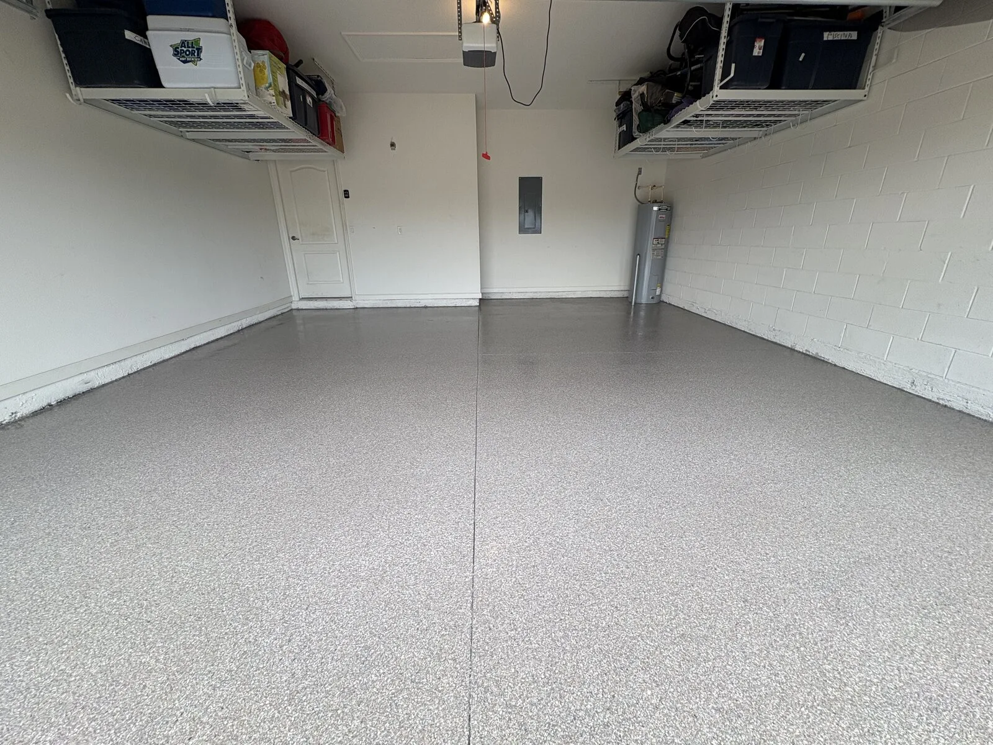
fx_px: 402
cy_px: 372
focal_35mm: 14
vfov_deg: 85.7
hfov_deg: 102.1
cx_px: 496
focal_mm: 2.22
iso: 40
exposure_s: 1/183
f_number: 2.2
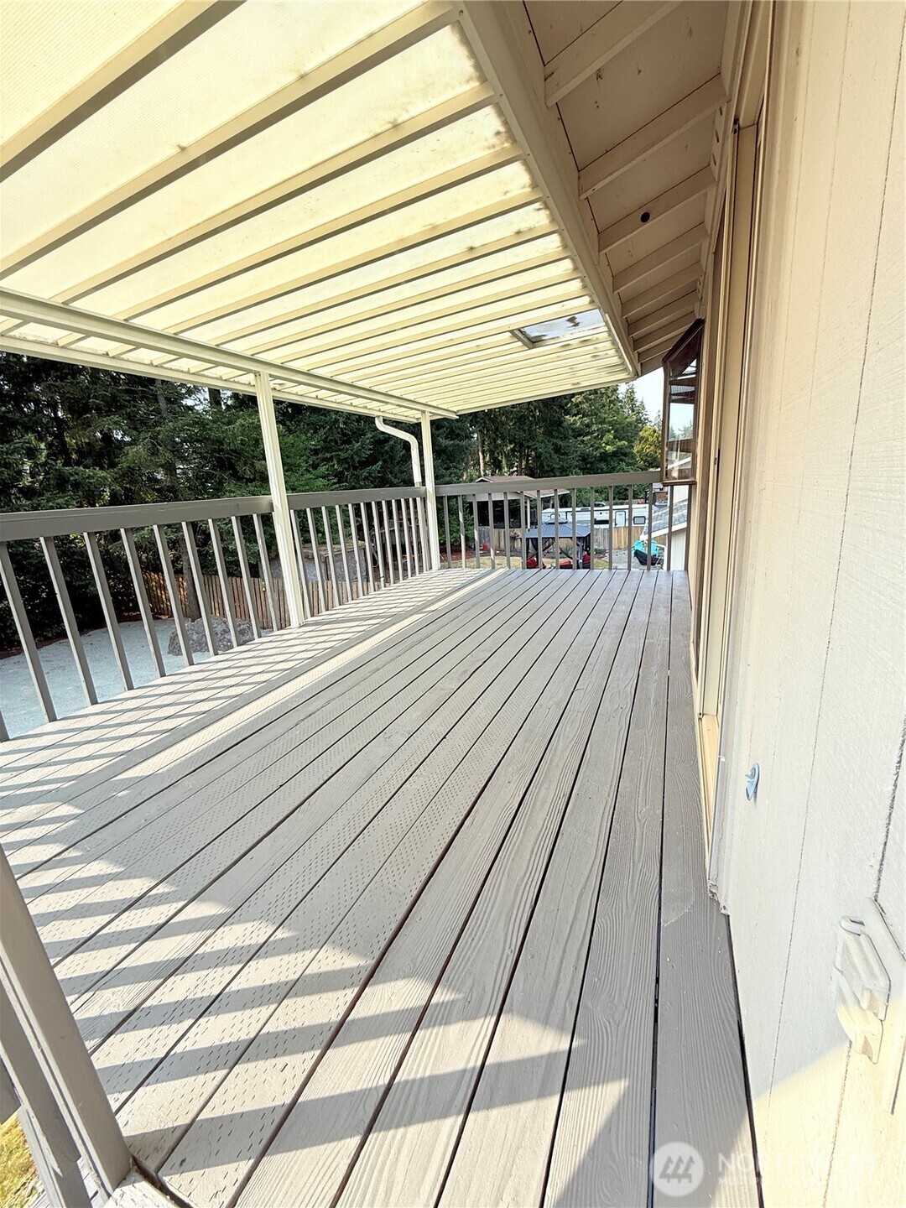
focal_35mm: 14
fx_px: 489
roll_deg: +4.0
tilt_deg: -11.8
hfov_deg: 85.7
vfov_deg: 102.1
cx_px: 453
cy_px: 604
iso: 50
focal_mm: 2.22
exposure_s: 1/535
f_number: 2.2
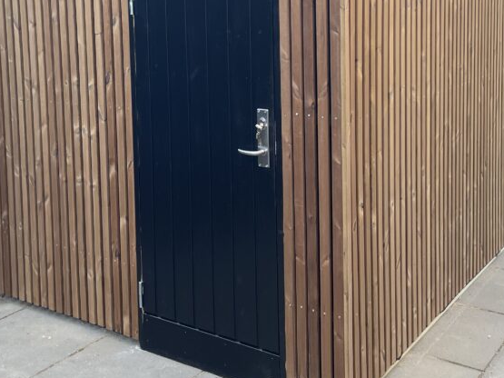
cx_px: 238
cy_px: 70
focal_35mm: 48
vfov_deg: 29.5
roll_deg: +2.1
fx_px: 699
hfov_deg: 39.7
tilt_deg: -5.1
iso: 32
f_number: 1.6
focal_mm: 4.2
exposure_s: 1/213
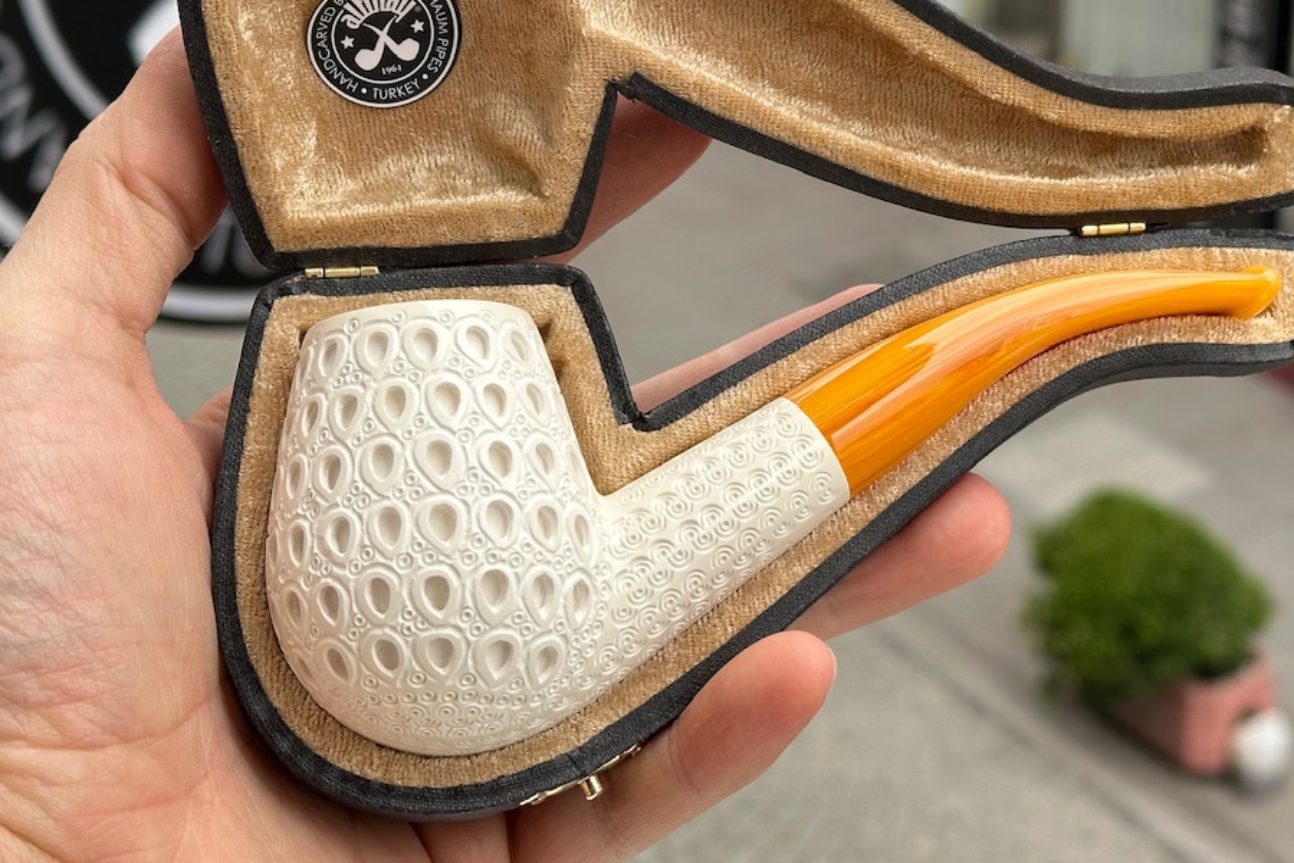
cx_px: 834
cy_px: 226
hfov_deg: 28.3
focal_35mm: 71
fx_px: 2552
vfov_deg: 19.1
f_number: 1.78
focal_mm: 6.86
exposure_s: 1/213
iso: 50
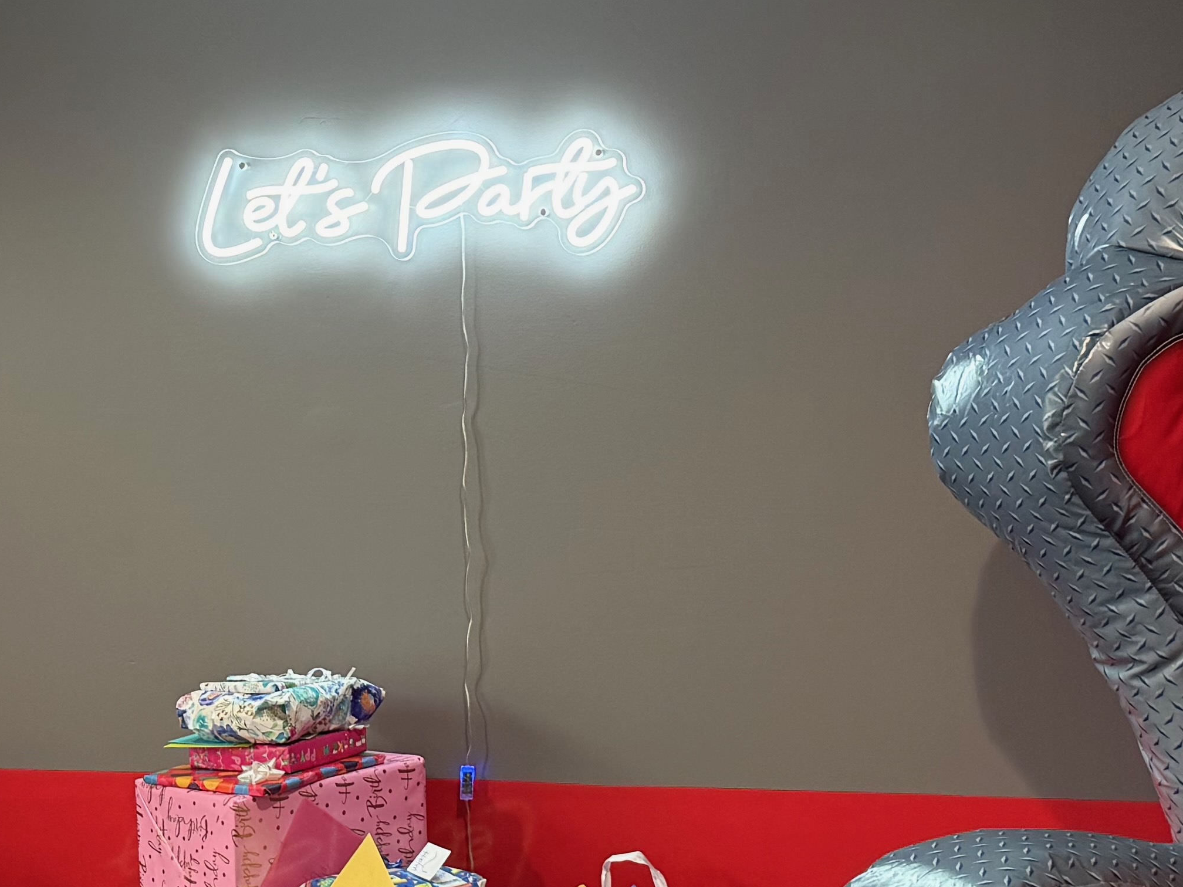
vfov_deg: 21.6
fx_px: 2324
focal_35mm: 68
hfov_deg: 28.4
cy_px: 523
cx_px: 382
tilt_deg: -2.8
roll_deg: +1.5
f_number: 1.78
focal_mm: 6.76
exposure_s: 1/60
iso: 250
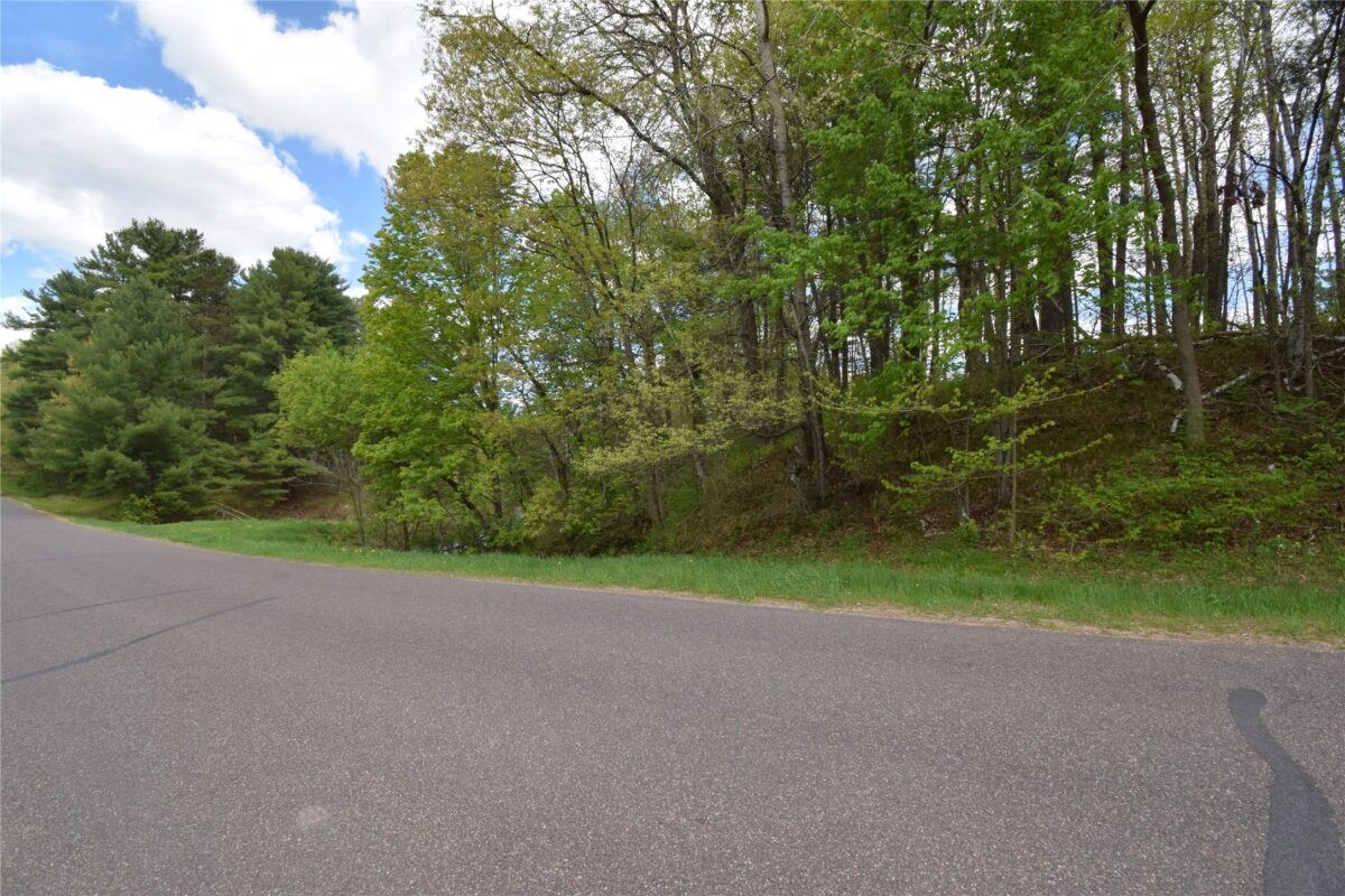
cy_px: 448
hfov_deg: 100.4
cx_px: 672
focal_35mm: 15
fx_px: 560
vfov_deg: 77.3
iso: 320
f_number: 13
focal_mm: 10
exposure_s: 1/200
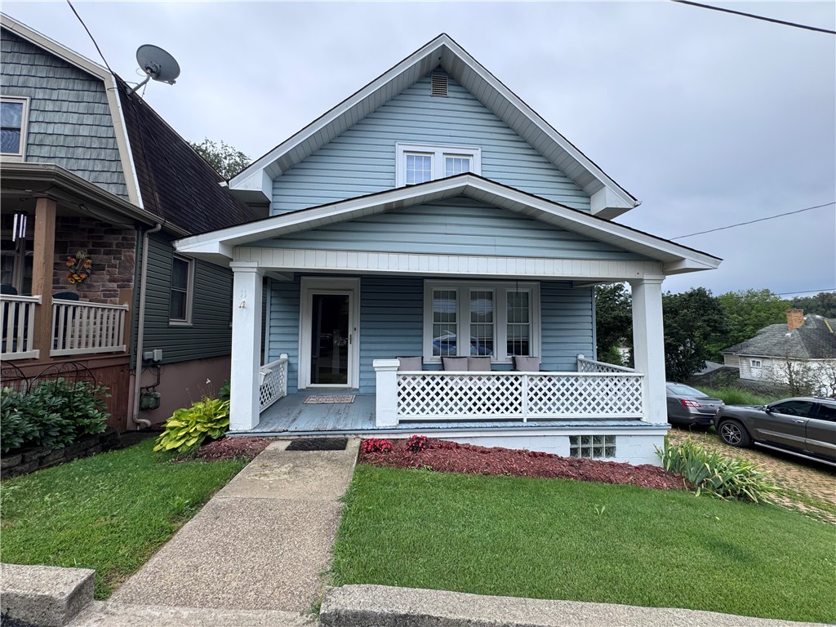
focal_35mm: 14
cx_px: 418
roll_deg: -0.6
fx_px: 338
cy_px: 314
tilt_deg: +3.0
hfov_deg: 102.1
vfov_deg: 85.7
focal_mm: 2.22
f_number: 2.2
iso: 40
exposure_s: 1/636
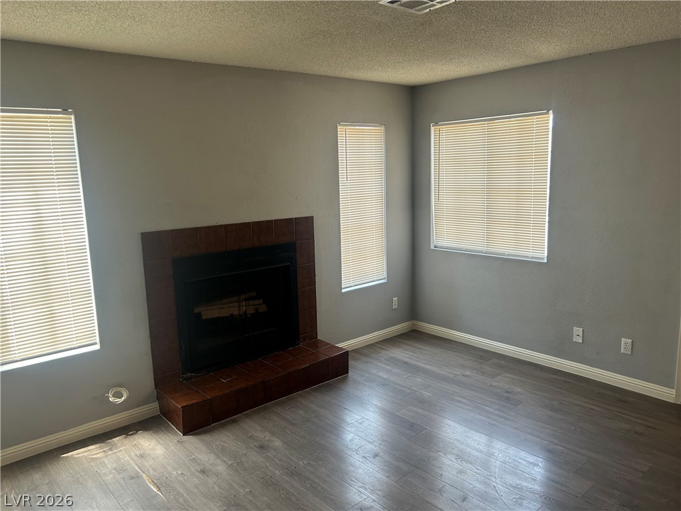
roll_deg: +2.2
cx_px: 340
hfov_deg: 67.3
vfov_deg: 53.1
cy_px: 256
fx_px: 511
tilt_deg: -9.2
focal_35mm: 26
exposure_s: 1/120
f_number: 1.5
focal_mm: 5.7
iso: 80
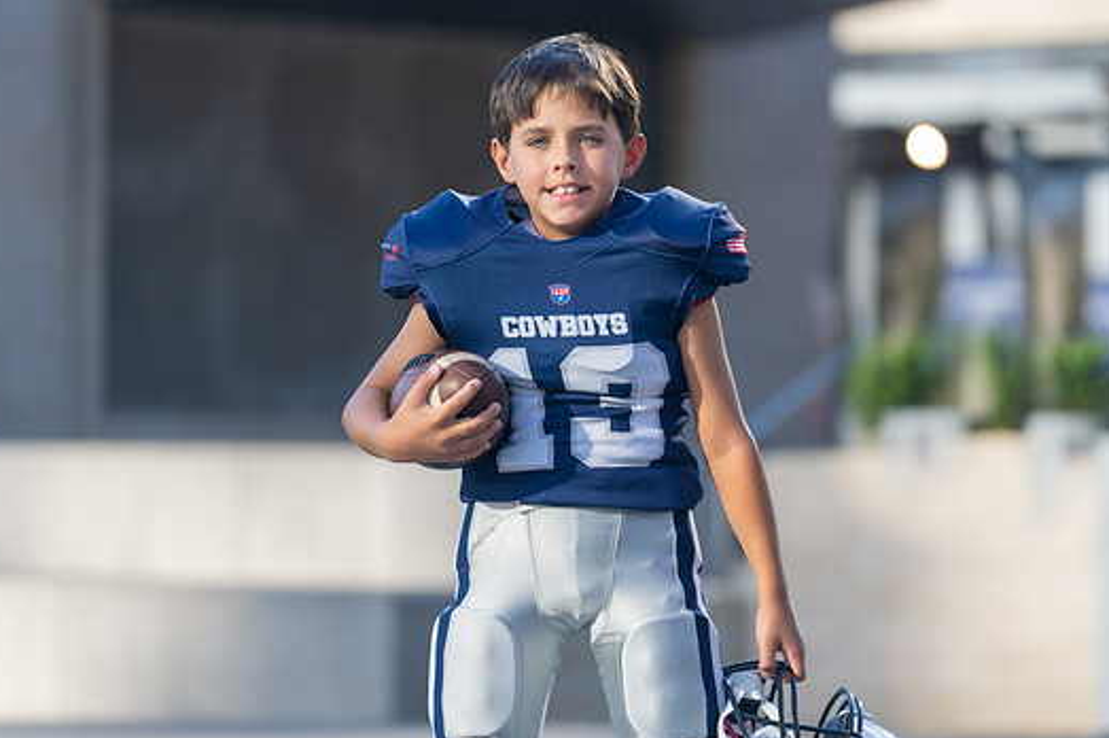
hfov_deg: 10.3
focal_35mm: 200
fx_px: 6157
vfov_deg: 6.9
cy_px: 301
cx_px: 610
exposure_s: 1/500
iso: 100
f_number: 2.8
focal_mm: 162
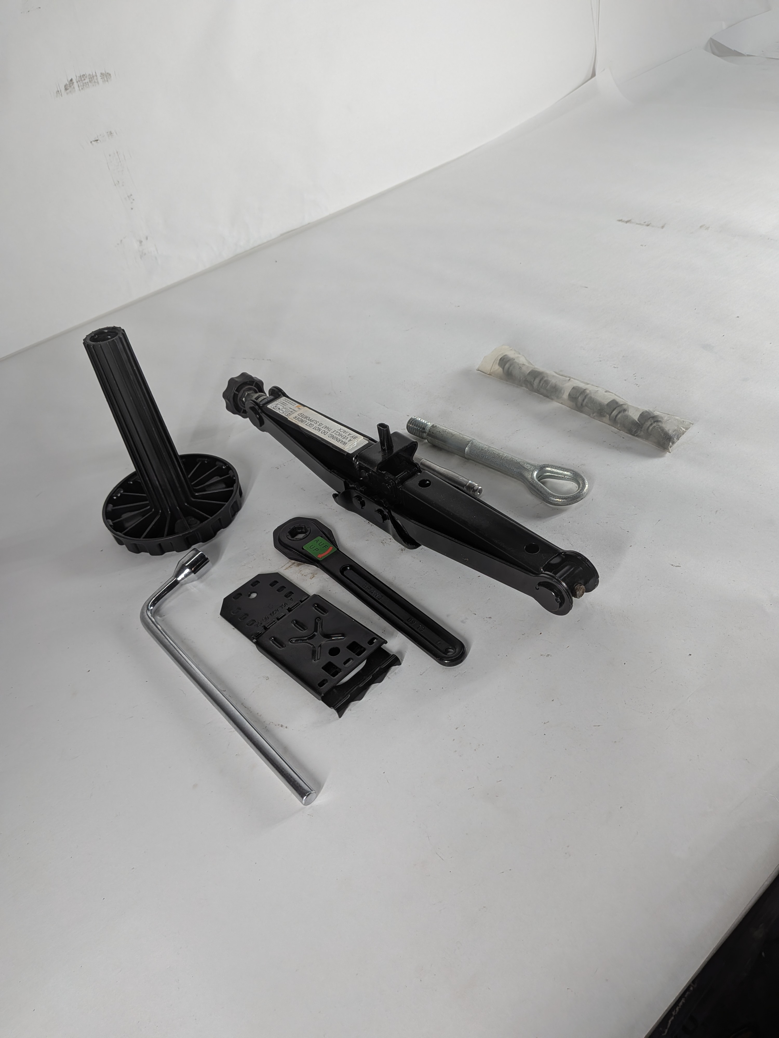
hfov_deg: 56.8
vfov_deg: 71.6
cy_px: 519
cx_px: 390
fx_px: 720
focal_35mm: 24
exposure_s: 1/308
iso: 35
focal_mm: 4.53
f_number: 1.7
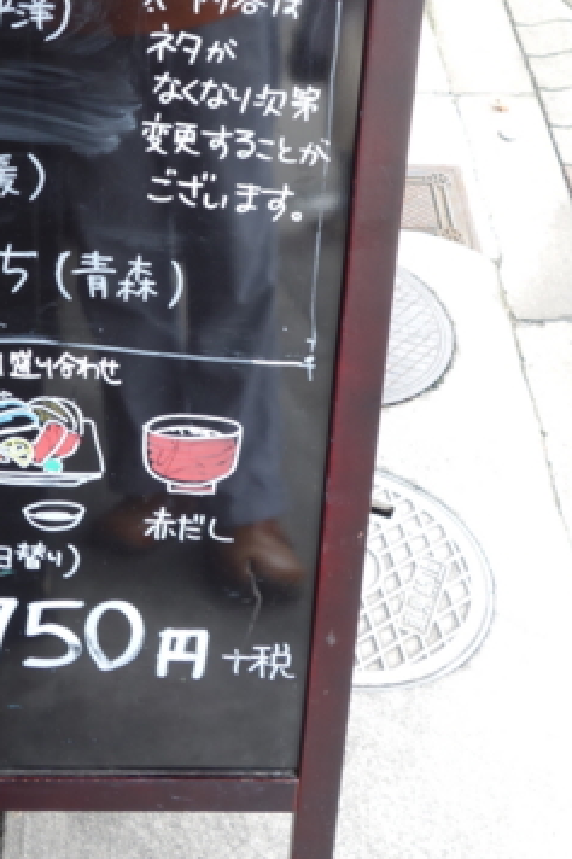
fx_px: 1503
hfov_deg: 21.3
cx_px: 129
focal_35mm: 63
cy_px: 282
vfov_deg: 31.6
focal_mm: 10.4
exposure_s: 1/30
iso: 125
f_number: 4.5
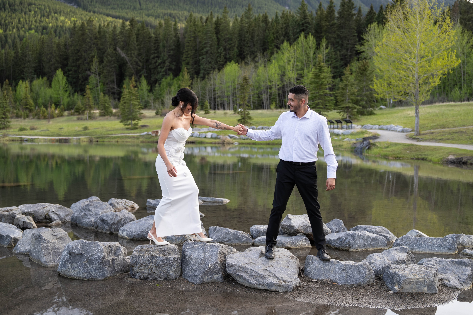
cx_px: 236
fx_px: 552
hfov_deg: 46.4
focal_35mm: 42
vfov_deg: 31.9
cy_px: 158
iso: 100
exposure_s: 1/250
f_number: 2.8
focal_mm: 42
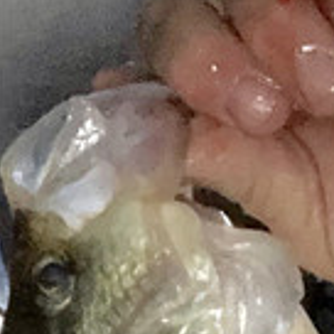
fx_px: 1823
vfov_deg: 9.8
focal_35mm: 167
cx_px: 146
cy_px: 639
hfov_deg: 10.5
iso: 640
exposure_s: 1/18
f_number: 2.2
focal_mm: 2.87
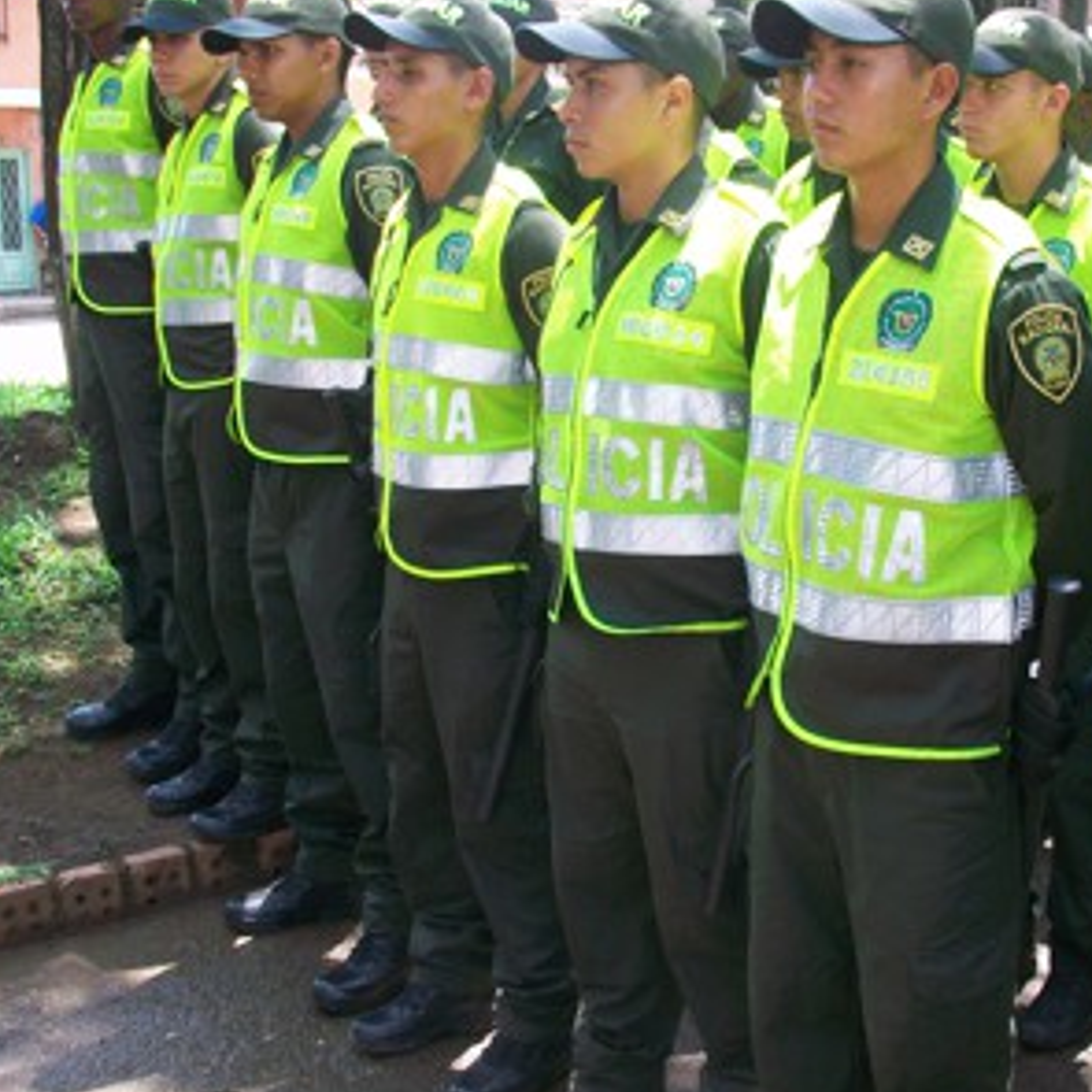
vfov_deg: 35.3
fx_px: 1713
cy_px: 465
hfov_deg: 34.9
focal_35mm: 48
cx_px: 766
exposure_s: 1/125
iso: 64
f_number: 2.8
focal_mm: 5.7
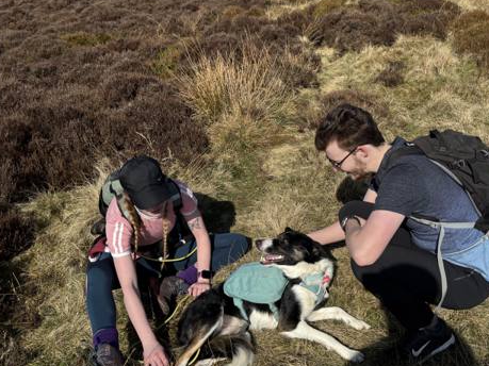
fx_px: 480
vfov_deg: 41.7
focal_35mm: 34
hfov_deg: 53.6
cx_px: 294
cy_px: 160
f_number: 1.6
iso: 50
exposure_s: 1/3106
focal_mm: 5.96
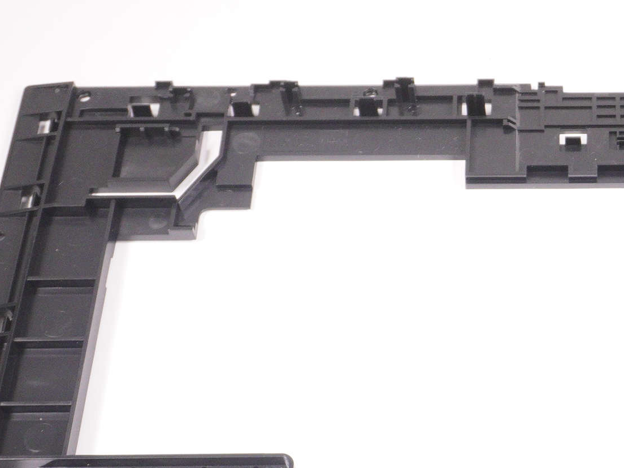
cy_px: 420
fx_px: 1628
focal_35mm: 90
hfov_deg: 20.8
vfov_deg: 16.2
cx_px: 669
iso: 1600
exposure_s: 1/320
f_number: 5.6
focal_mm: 23
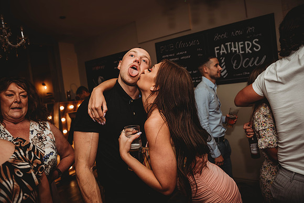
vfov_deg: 49.6
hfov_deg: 69.4
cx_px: 152
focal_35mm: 26
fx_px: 220
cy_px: 102
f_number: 4
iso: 400
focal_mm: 26
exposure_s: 1/80
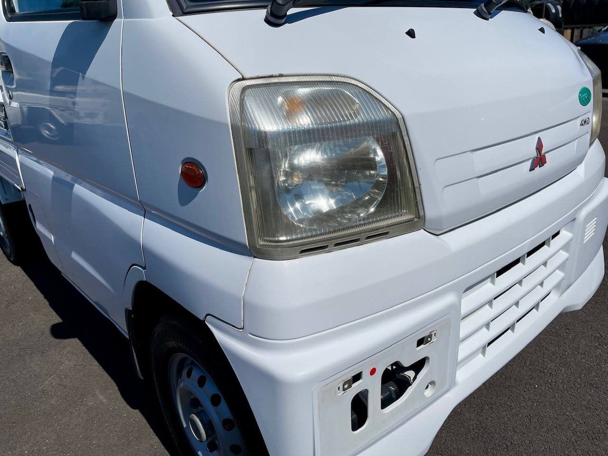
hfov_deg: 69.4
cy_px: 228
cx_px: 304
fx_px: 439
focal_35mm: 25
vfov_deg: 54.9
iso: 32
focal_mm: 5.1
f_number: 1.6
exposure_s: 1/10989
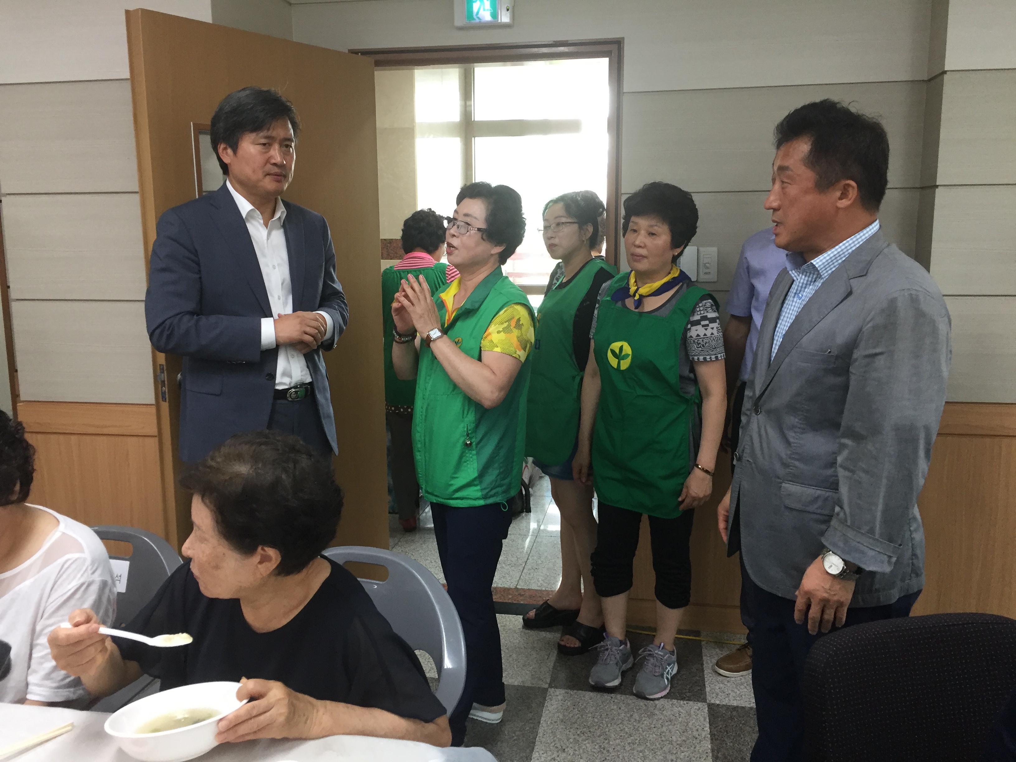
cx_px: 508
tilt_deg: -11.5
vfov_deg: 48.2
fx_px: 851
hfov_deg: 61.7
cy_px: 381
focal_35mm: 29
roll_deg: -1.6
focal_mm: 4.15
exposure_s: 1/30
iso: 50
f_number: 2.2
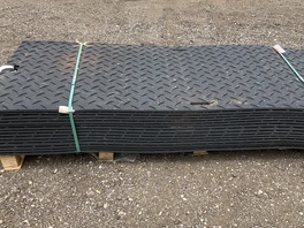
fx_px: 386
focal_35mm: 44
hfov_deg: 42.8
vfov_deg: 32.8
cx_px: 181
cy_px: 102
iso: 25
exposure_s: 1/929
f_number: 1.8
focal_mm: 3
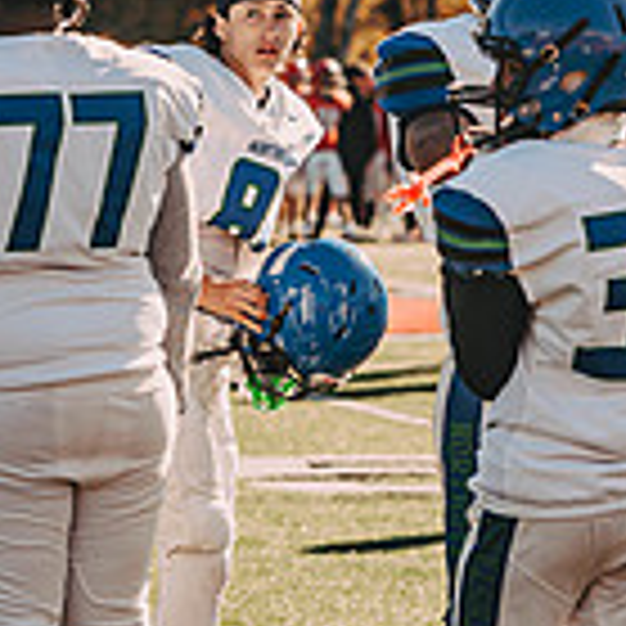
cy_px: 227
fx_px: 6240
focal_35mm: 305
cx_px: 149
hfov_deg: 5.7
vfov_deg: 5.7
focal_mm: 86
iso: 250
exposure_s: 1/2000
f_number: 3.2
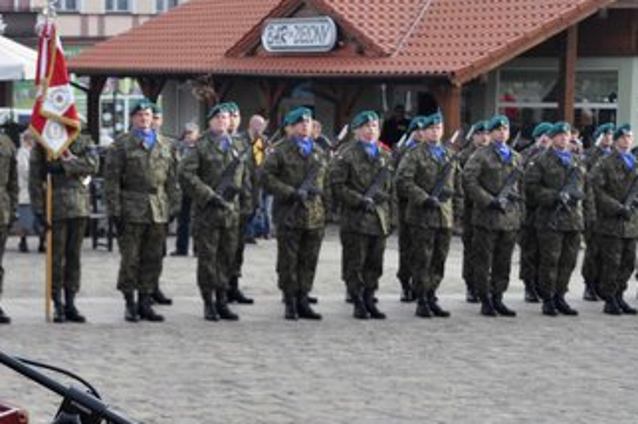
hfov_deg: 20.6
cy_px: 265
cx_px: 57
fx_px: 1717
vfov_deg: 14.1
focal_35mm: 97
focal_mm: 32
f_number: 7.1
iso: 200
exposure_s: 1/200
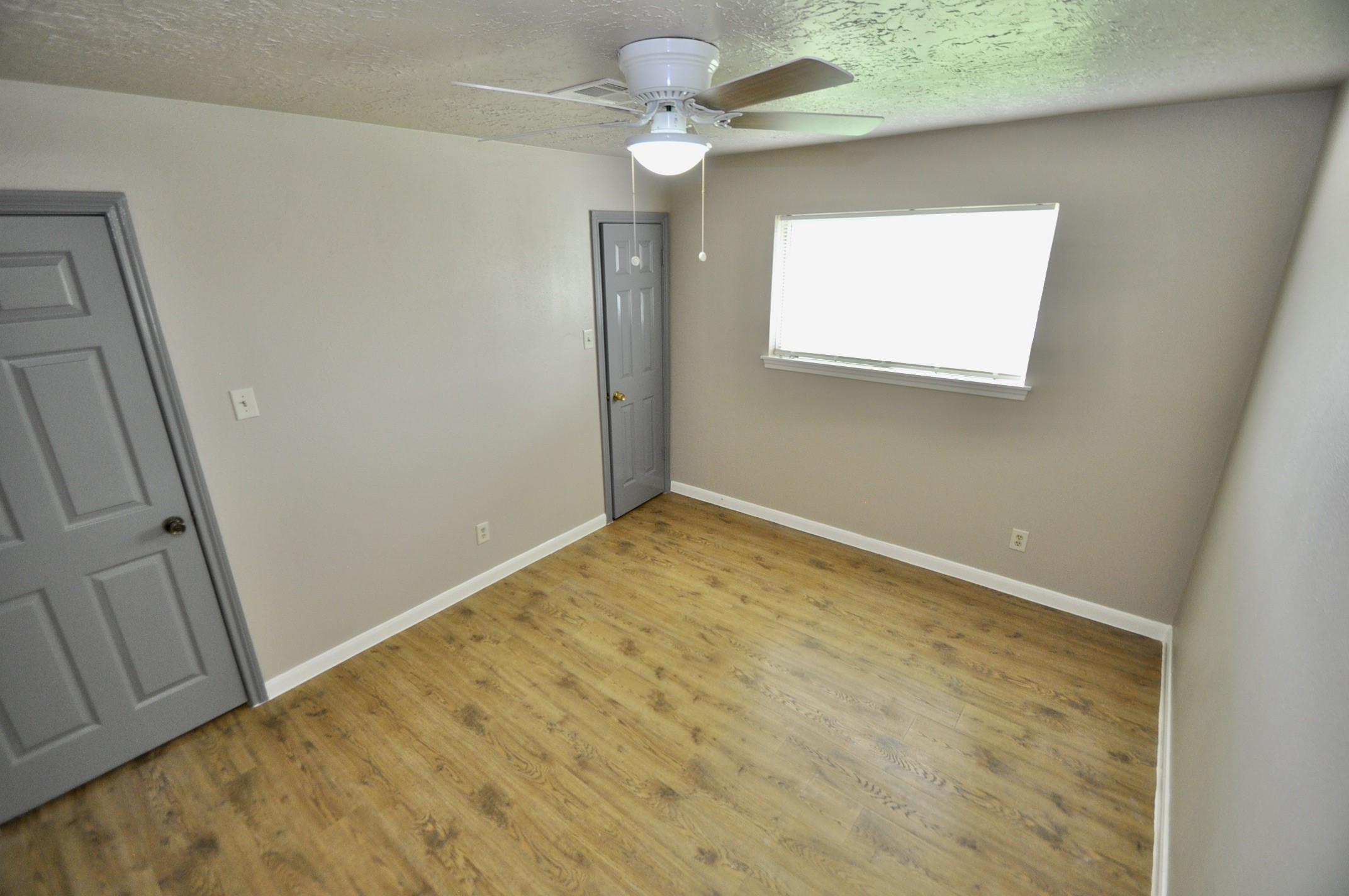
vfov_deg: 77.2
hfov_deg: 100.5
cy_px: 448
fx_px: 561
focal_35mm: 15
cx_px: 674
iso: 640
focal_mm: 10
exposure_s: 1/60
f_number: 4
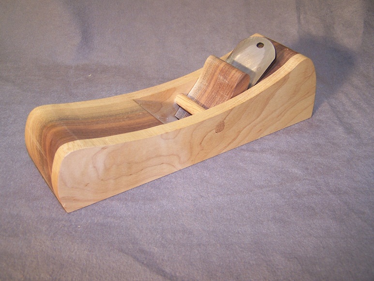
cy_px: 140
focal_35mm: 38
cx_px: 187
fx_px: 411
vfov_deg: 37.7
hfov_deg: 49.0
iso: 80
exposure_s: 1/45
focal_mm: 6.3
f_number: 2.8
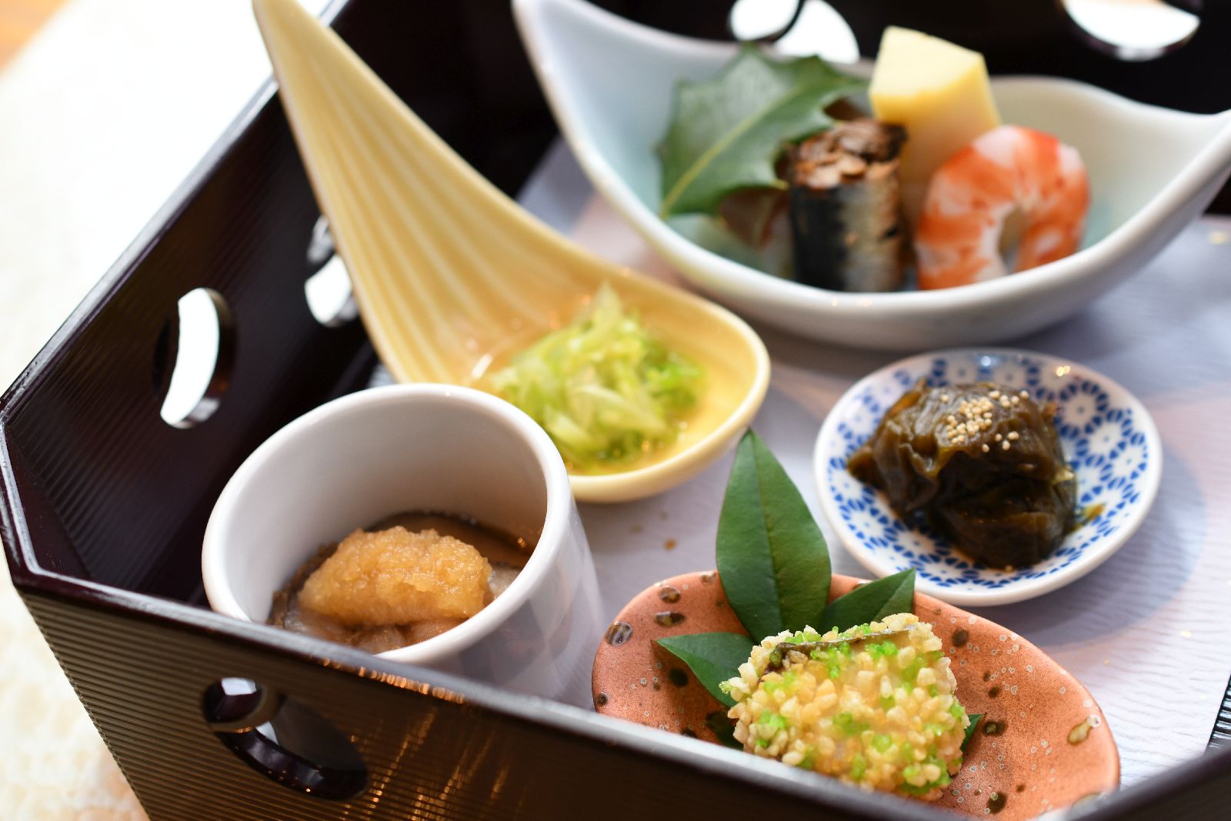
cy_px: 410
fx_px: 2052
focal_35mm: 60
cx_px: 616
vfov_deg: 22.6
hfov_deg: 33.4
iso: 400
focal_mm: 40
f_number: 5.6
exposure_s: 1/160
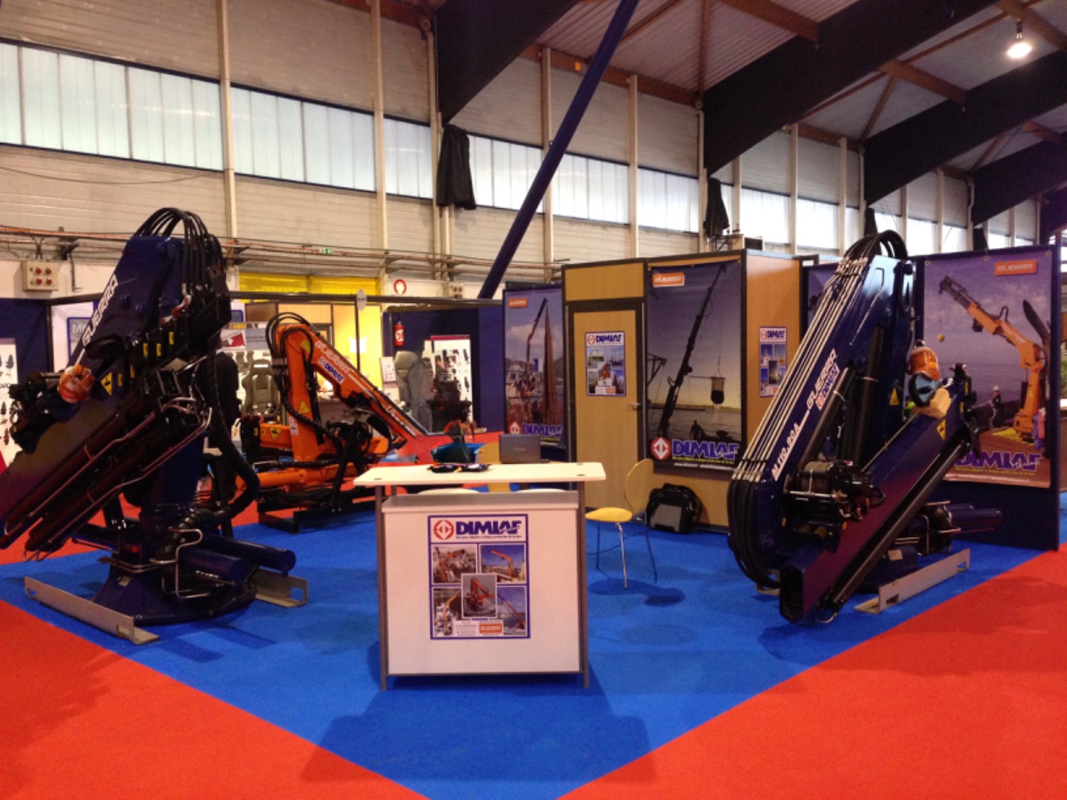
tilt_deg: -2.9
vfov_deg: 42.9
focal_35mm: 33
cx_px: 534
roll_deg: -0.2
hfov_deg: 55.4
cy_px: 400
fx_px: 1017
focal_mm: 4.12
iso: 250
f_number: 2.4
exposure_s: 1/20
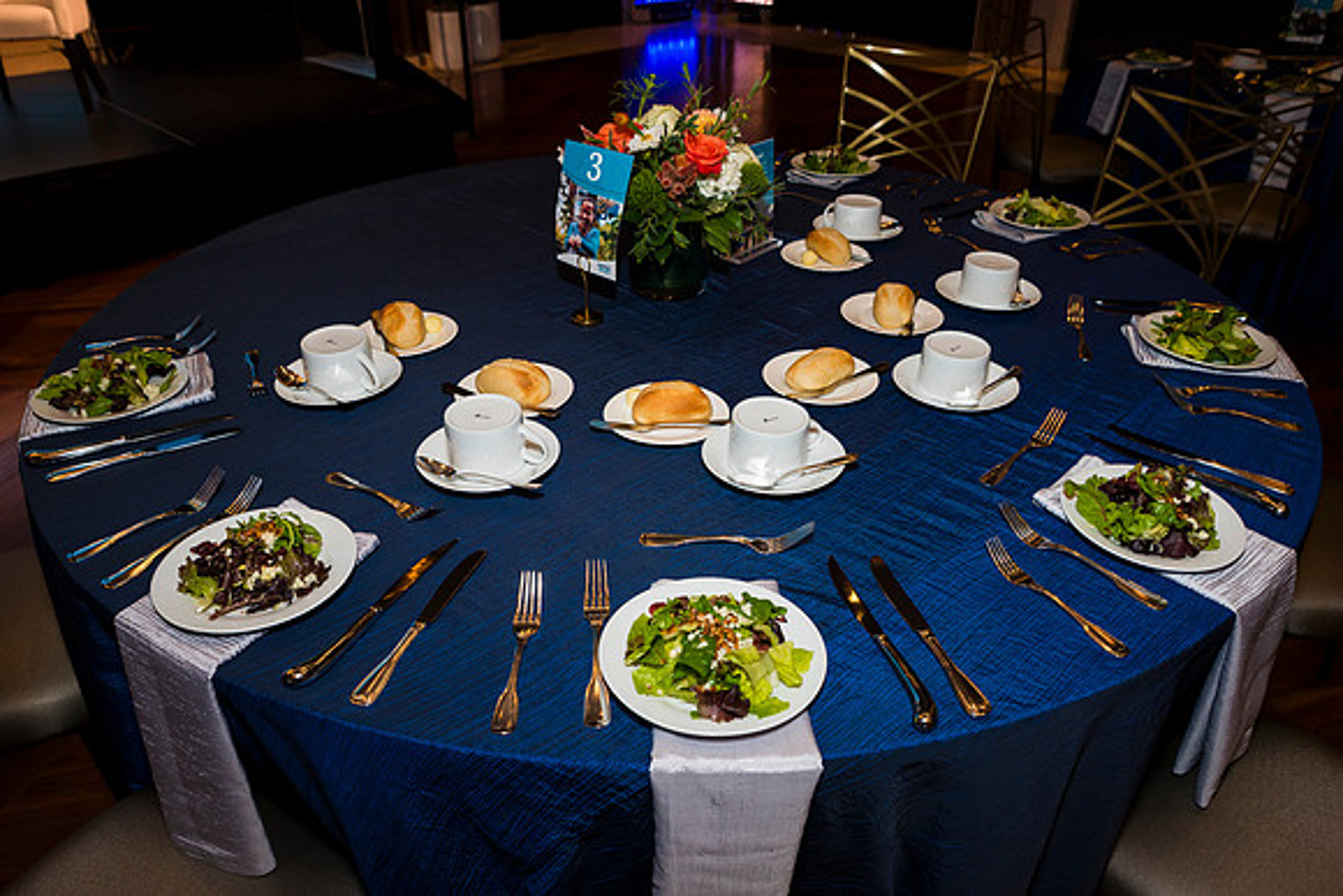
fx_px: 896
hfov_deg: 73.7
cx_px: 672
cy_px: 448
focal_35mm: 24
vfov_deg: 53.2
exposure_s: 1/125
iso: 800
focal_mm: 24
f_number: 5.6
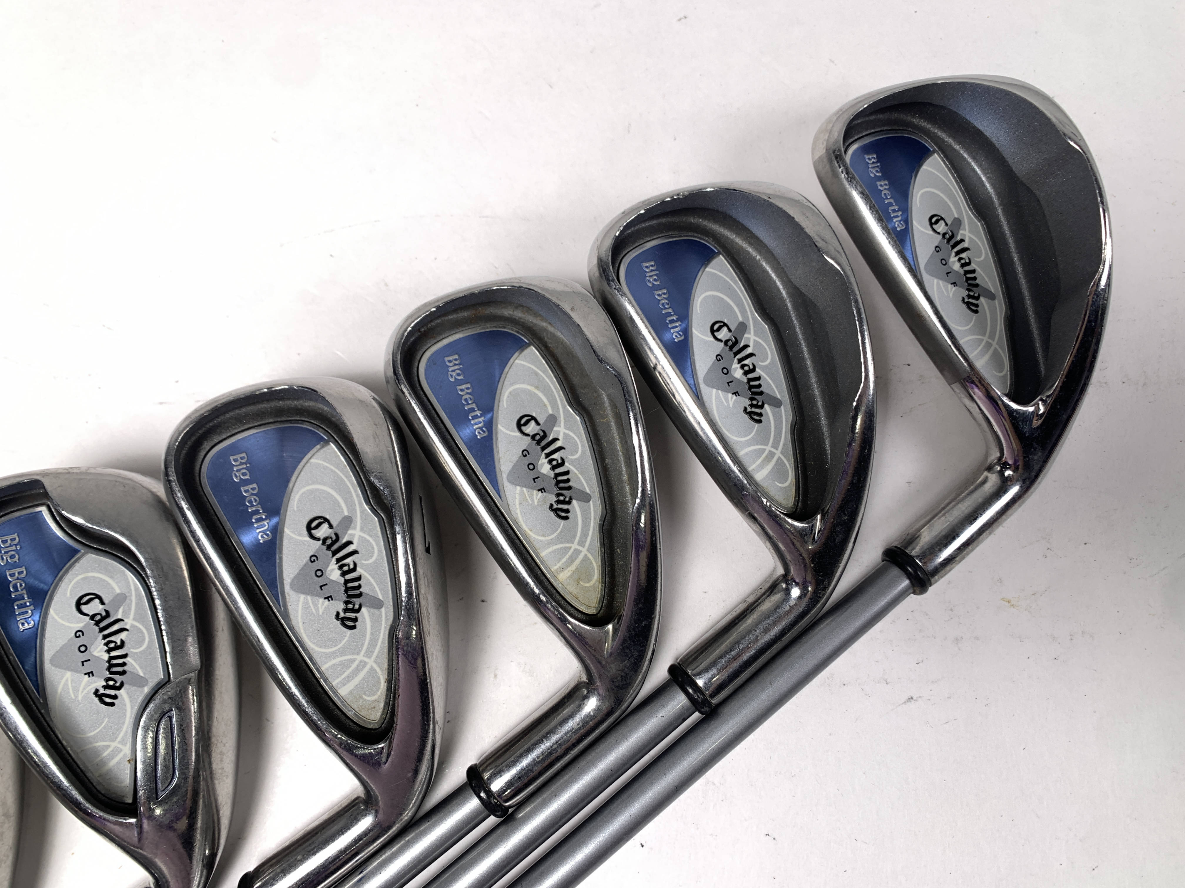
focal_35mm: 26
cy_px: 444
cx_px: 592
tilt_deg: -81.4
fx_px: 890
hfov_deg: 67.3
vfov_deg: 53.1
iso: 25
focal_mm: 4.25
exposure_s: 1/120
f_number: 1.8
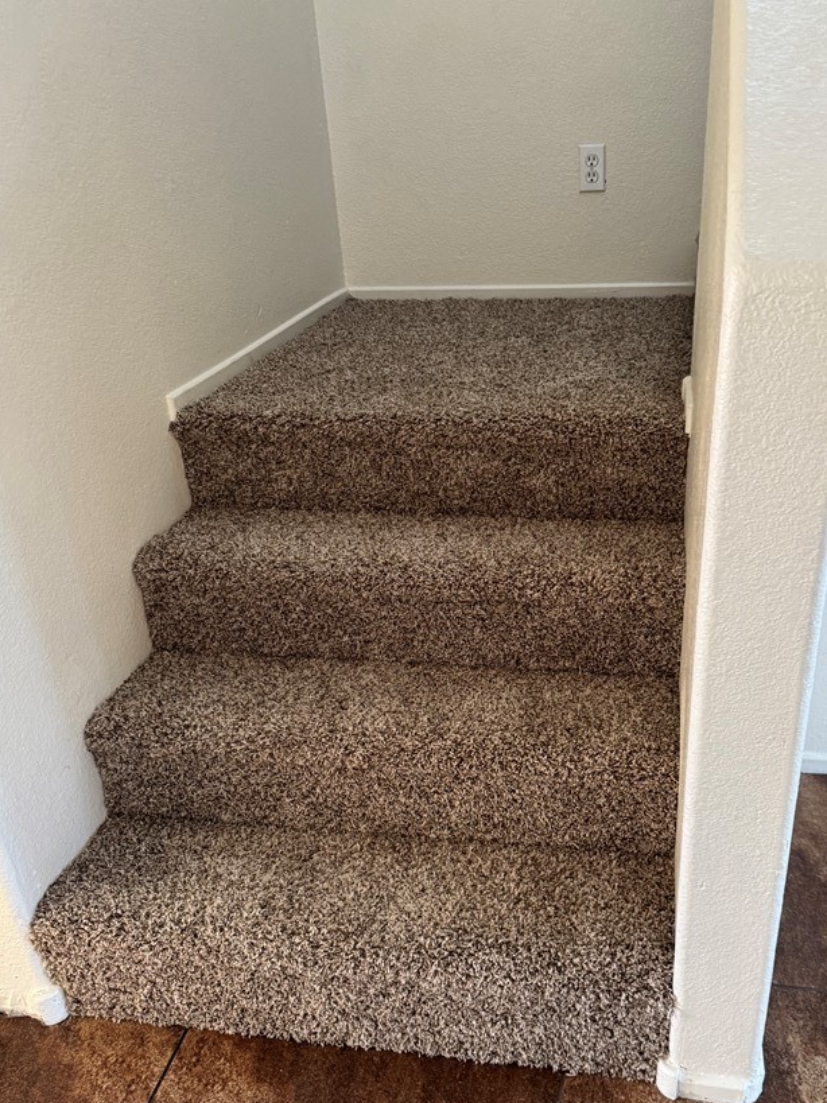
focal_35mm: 30
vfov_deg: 59.6
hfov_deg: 46.5
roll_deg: +2.7
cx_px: 502
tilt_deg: -27.0
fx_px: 956
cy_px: 642
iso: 320
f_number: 1.78
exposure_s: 1/60
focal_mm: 6.76
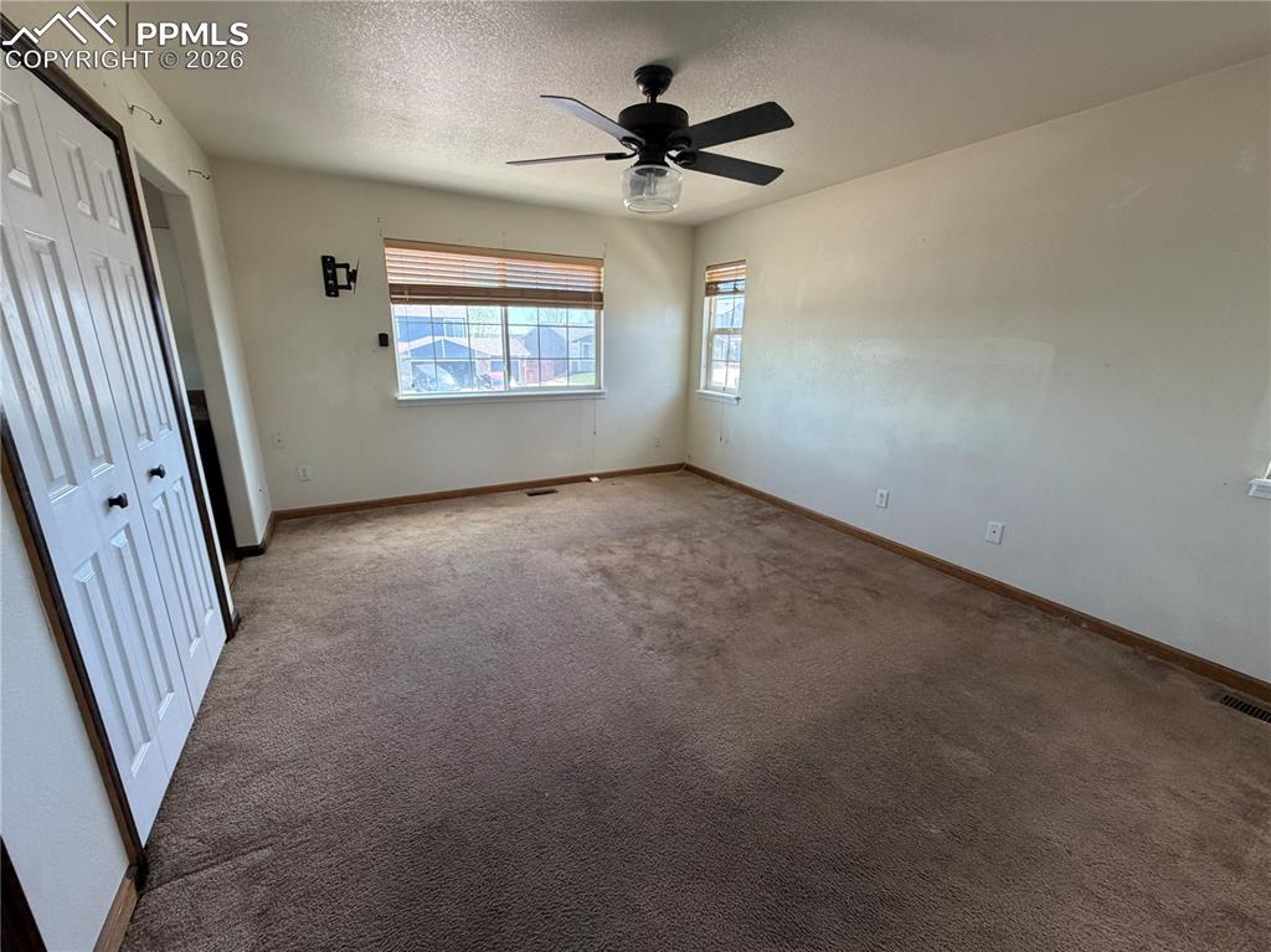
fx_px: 514
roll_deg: -0.4
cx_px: 636
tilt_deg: -14.7
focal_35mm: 14
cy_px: 476
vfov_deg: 85.6
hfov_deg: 102.1
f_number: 2.2
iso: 200
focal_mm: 2.22
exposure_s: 1/121
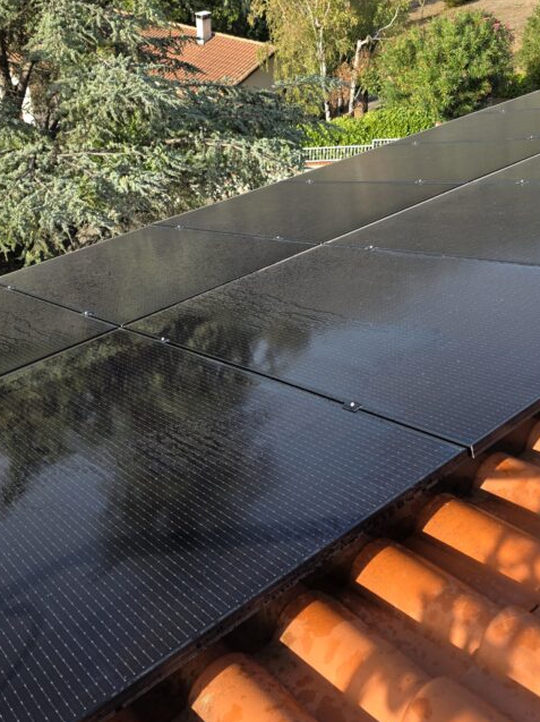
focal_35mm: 37
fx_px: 770
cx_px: 278
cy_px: 284
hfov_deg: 38.6
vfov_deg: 49.8
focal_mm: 6.3
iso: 80
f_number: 1.7
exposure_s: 1/2010
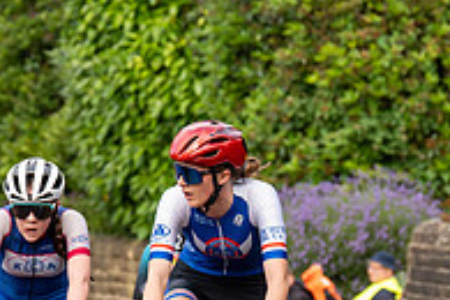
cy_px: 316
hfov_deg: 5.0
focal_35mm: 407
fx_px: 5087
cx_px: -141
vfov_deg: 3.4
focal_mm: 117
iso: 400
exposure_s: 1/640
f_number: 4.5
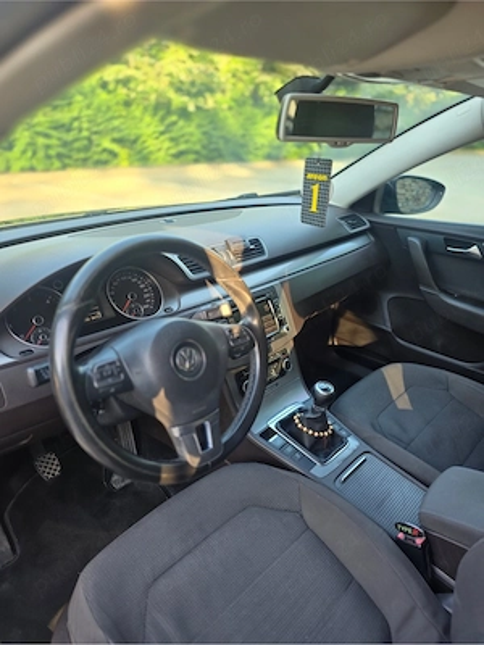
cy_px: 322
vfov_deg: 73.9
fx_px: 429
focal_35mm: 23
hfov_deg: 58.9
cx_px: 242
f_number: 1.7
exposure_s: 1/100
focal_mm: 6.3
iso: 50
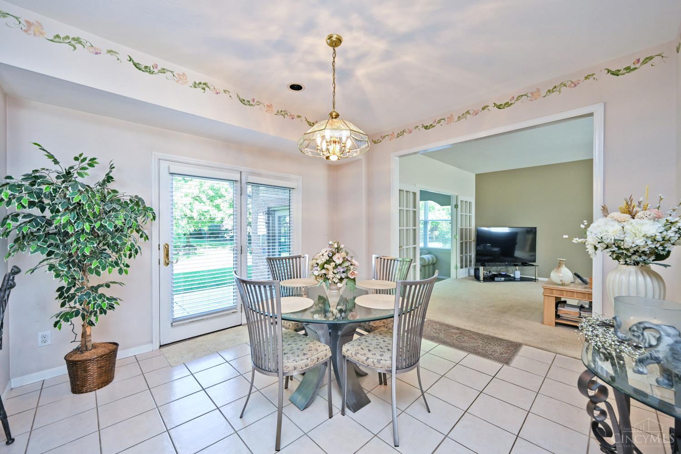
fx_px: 265
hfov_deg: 104.3
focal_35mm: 14
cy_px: 227
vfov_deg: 81.2
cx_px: 340
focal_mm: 14
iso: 250
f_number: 4
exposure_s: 1/60
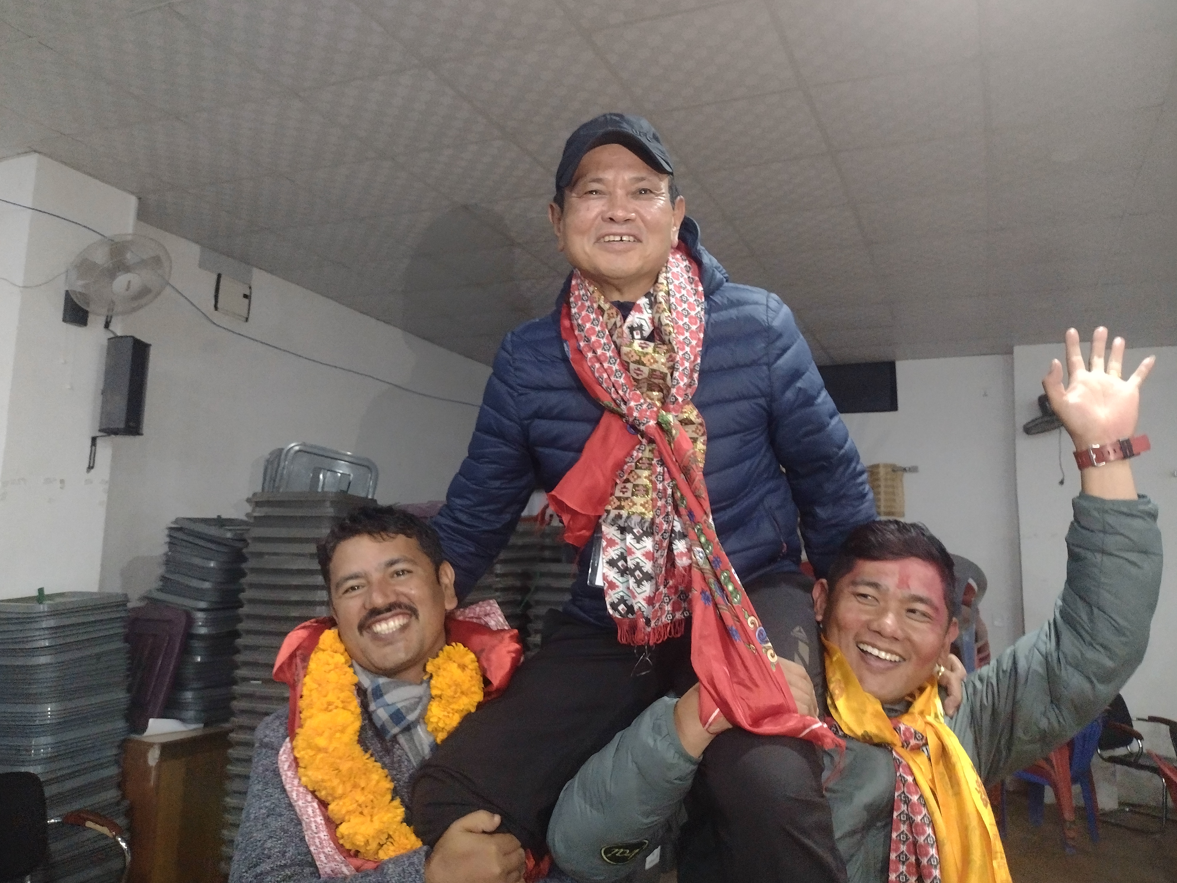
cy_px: 442
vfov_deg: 51.4
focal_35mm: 27
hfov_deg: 65.3
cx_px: 588
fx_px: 918
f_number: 1.7
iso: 1450
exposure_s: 1/25
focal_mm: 4.71
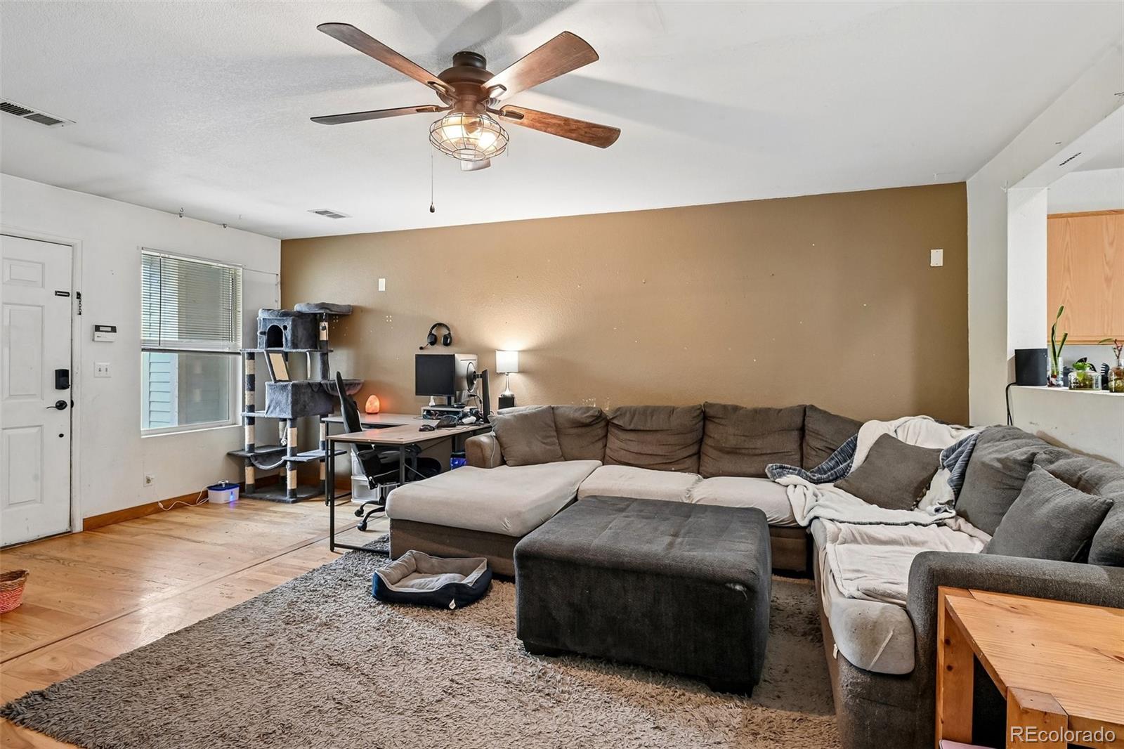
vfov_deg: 67.4
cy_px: 374
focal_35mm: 18
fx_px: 562
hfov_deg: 90.0
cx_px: 562
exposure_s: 1/4
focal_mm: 18
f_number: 10
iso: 400
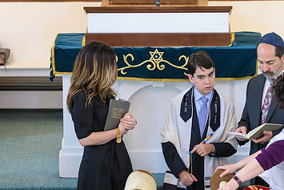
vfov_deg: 4.2
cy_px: 114
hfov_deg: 6.3
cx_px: 204
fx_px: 2581
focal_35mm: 327
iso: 1250
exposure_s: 1/125
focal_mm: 200
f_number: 3.2
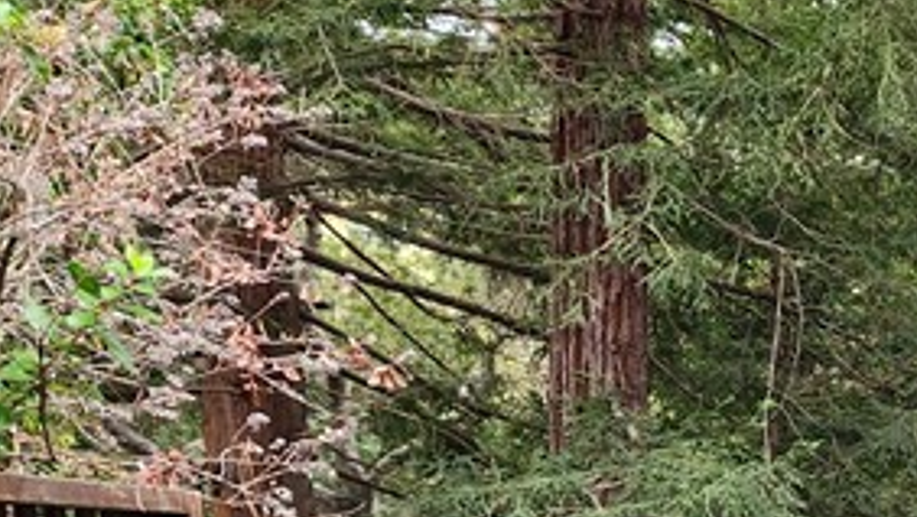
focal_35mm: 91
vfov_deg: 12.5
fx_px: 2214
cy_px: 826
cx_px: 1454
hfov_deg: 19.7
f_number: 1.8
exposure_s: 1/180
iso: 160
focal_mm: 5.4
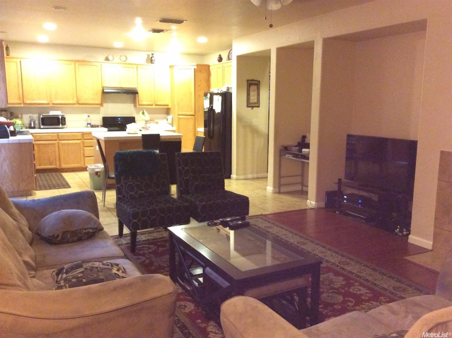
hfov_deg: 56.9
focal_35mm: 32
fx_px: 417
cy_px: 169
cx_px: 226
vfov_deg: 44.0
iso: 500
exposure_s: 1/15
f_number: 2.4
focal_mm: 3.3
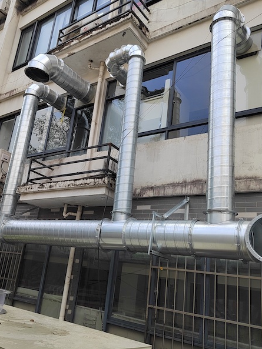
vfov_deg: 58.4
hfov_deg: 45.2
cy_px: 176
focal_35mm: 31
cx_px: 107
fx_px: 313
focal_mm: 5.52
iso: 322
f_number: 1.9
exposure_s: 1/990
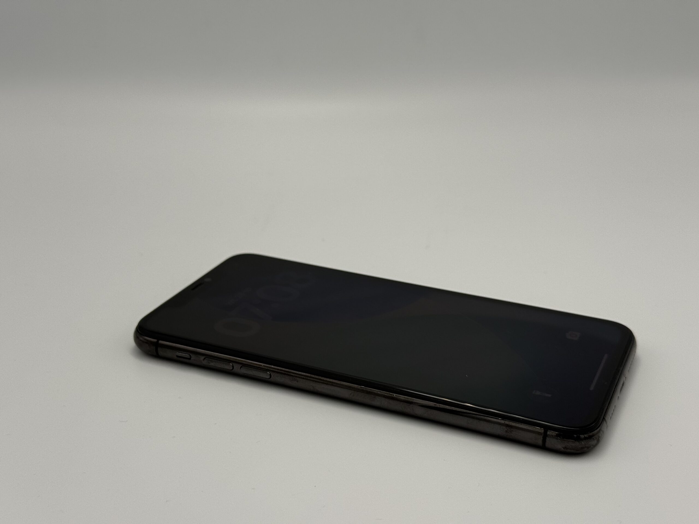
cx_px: 350
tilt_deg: -21.8
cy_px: 262
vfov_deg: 30.3
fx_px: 969
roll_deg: -0.2
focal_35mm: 48
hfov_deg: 39.7
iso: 64
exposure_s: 1/1264
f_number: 1.78
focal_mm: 6.76
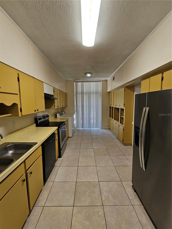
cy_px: 114
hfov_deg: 89.9
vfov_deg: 106.2
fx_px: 86
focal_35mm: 13
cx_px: 86
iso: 100
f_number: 2.2
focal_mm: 2.2
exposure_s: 1/60
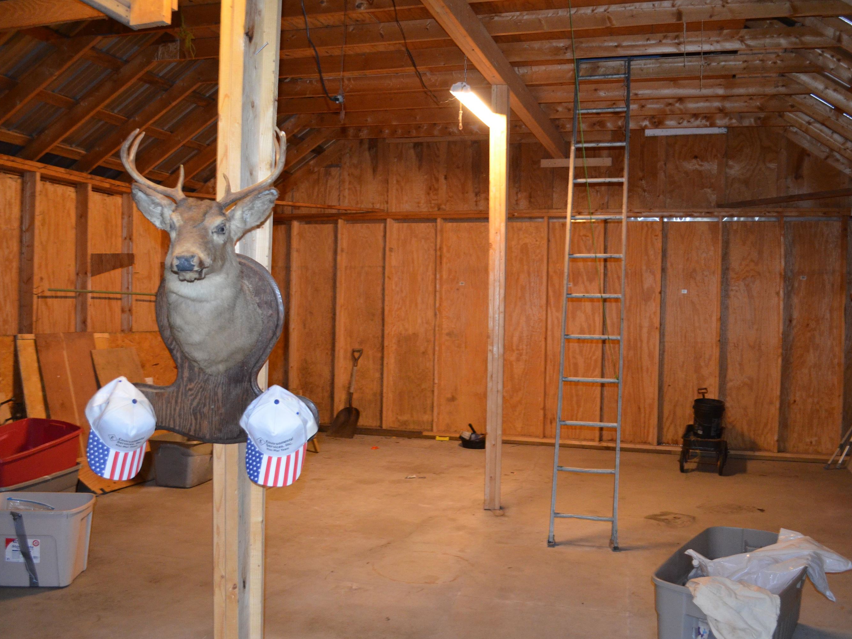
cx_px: 449
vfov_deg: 42.9
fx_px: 812
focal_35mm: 33
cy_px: 319
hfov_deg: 55.3
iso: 2000
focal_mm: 20
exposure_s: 1/60
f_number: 3.8
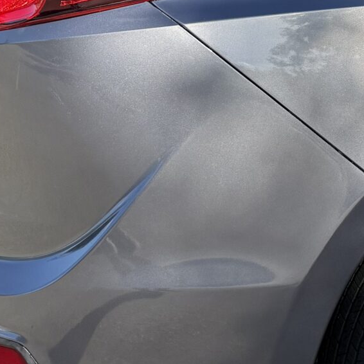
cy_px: -10
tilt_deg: -8.7
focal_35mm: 96
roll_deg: -1.7
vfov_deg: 17.6
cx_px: 601
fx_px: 1142
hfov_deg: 16.0
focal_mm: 6.76
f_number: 1.78
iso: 100
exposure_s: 1/1361
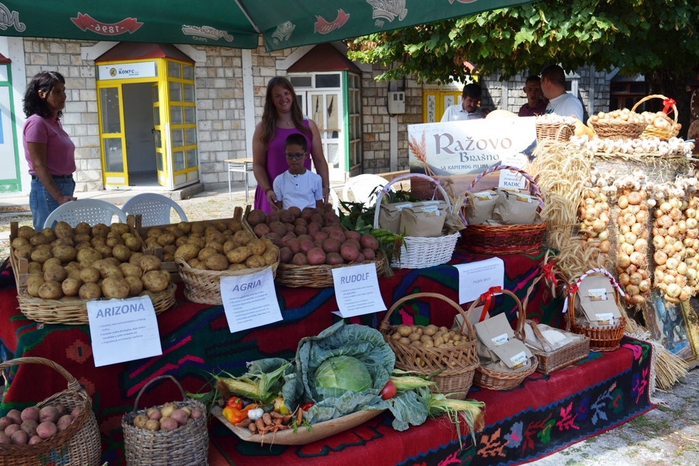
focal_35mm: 33
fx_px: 641
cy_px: 233
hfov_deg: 57.2
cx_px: 350
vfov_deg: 40.0
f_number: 7.1
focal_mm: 22
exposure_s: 1/200
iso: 100
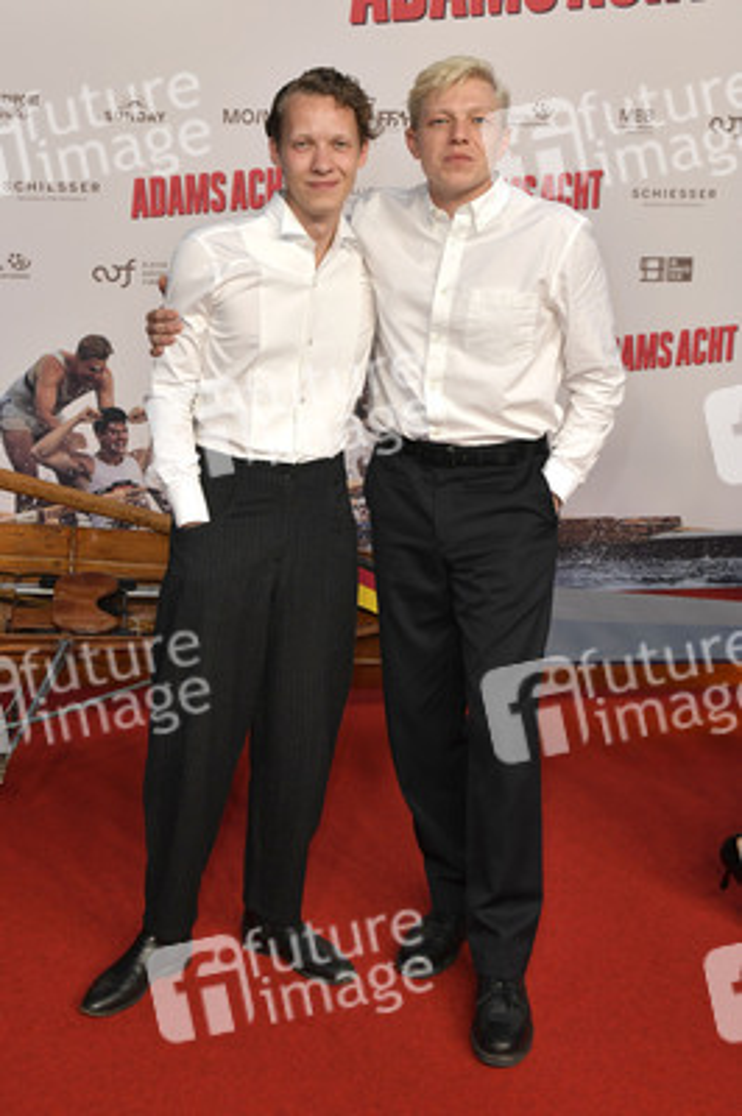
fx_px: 1177
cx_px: 371
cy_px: 558
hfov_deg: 35.0
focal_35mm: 38
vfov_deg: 50.7
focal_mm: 38
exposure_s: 1/160
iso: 1600
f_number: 7.1
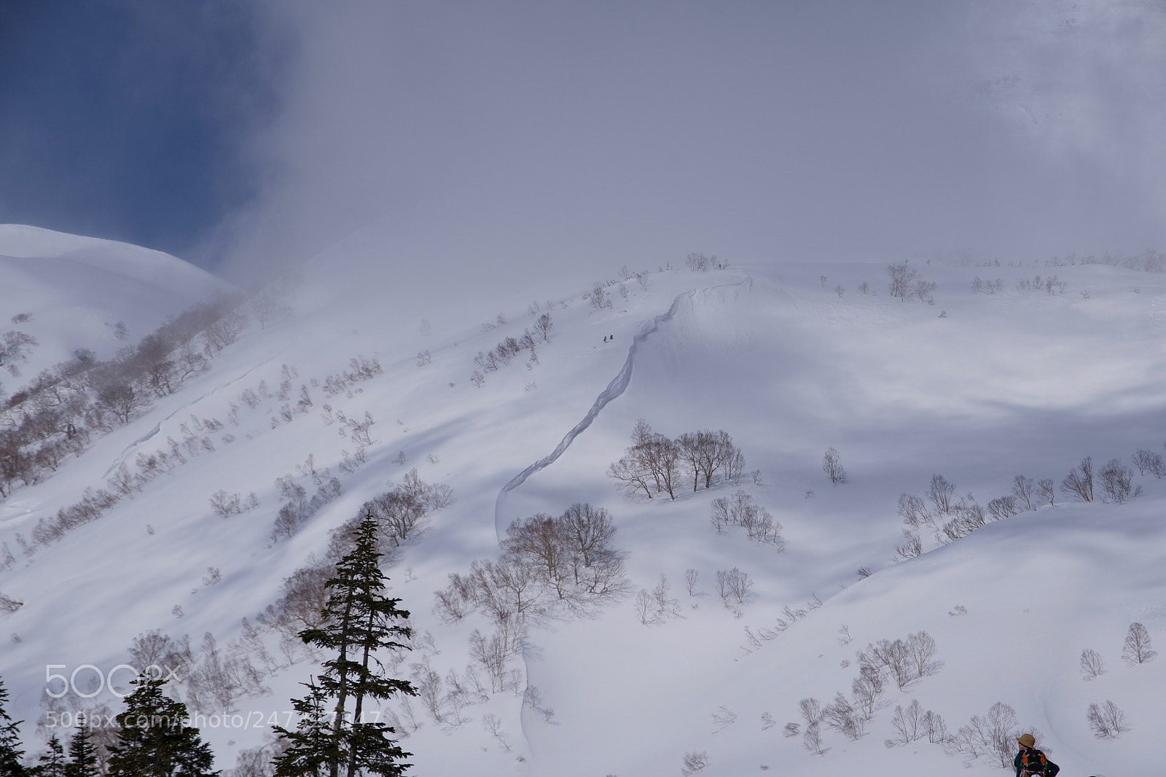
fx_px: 3368
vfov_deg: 13.2
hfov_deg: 19.6
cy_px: 388
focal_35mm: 104
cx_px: 583
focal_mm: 68
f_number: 10
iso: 100
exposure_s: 1/1600
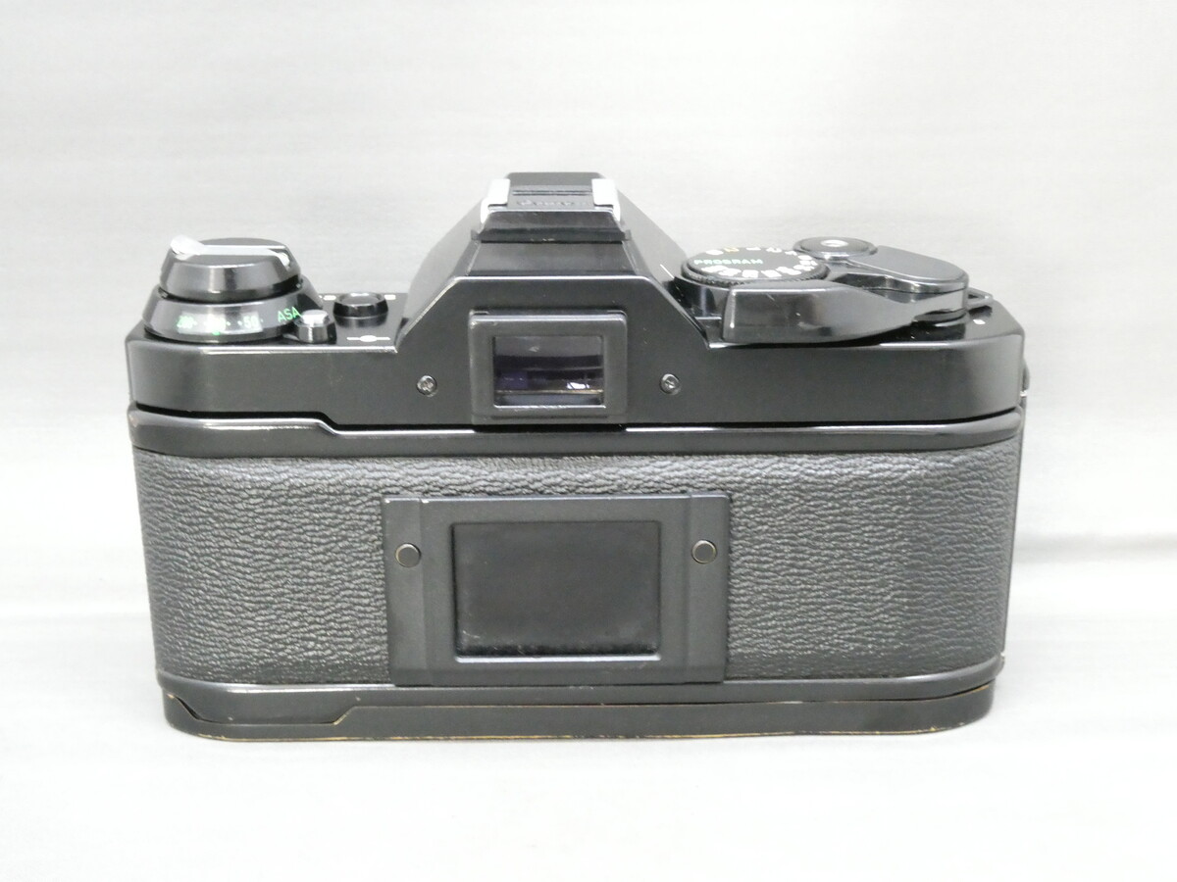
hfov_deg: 40.4
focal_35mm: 47
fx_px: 1598
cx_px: 588
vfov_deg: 30.9
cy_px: 441
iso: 1600
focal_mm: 8.4
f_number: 5.6
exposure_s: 1/15
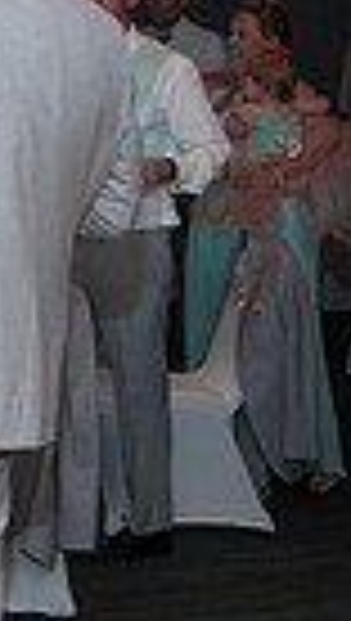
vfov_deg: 17.4
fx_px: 2028
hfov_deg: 9.4
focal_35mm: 123
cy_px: 392
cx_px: -295
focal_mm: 24
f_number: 5.6
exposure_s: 1/60
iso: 400
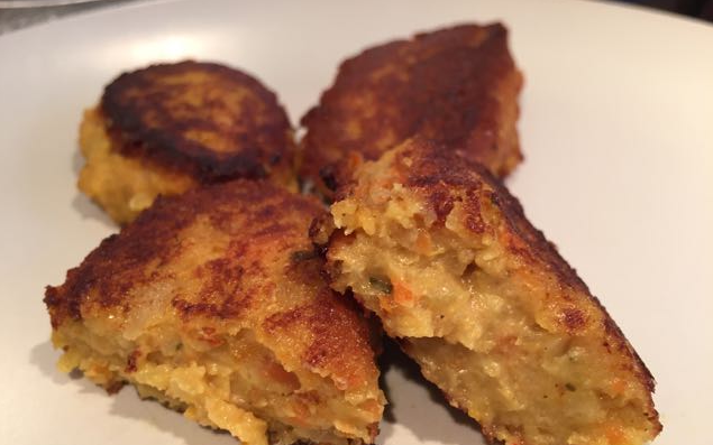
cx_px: 355
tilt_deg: -35.8
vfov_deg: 40.4
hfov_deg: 61.2
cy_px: 265
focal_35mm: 31
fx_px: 602
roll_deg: +1.8
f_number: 2.2
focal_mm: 4.15
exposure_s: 1/30
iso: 100
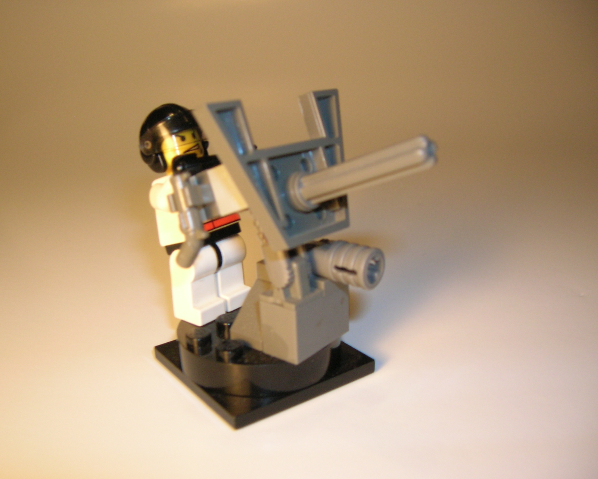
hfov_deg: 50.2
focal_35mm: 36
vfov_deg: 41.2
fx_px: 637
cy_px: 243
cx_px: 277
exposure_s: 1/28.5
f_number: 2.9
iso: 128
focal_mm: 5.7
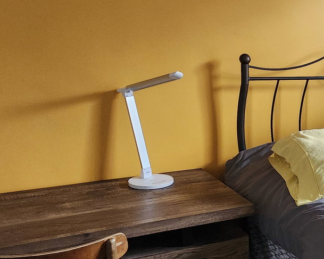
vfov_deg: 25.7
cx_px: 372
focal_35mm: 59
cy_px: 171
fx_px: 566
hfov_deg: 28.5
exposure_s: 1/120
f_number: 1.8
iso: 800
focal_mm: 5.54
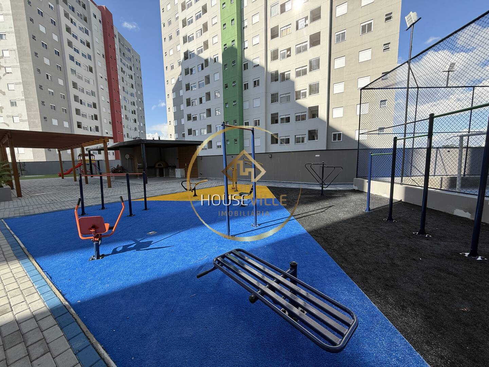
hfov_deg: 102.1
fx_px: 198
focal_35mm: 14
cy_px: 184
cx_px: 244
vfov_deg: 85.7
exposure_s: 1/672
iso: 64
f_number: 2.2
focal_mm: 2.22
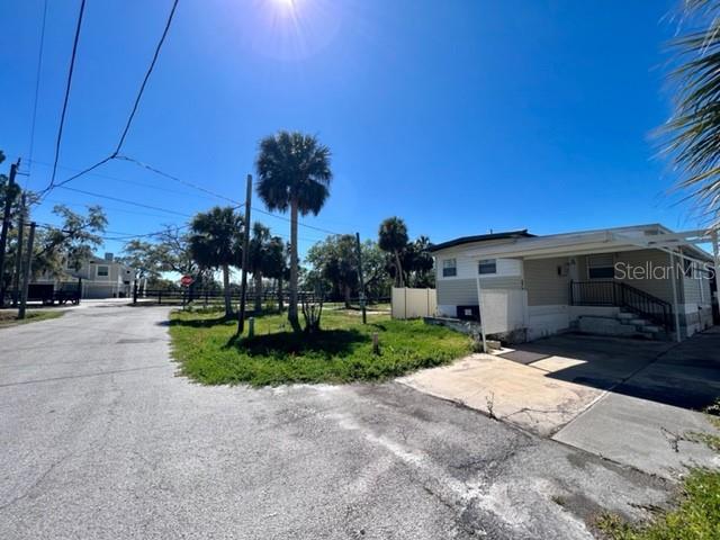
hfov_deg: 106.2
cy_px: 270
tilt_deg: +3.5
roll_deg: -0.1
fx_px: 270
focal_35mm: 13
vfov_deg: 89.9
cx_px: 360
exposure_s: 1/1623
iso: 32
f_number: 1.8
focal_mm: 1.57
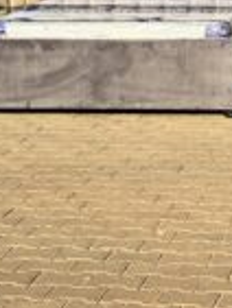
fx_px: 1213
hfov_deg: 10.7
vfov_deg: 14.1
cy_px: -39
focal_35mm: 136
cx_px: 278
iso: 64
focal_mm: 6.86
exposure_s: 1/1497
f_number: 1.78
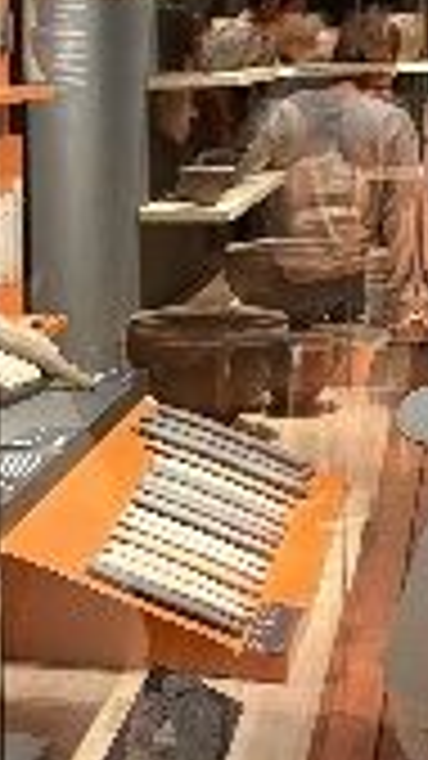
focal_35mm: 91
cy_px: 384
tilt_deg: -12.4
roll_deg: +0.4
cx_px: -79
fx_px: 1837
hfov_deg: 13.0
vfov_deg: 23.4
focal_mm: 5.96
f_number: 1.6
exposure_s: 1/60
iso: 500
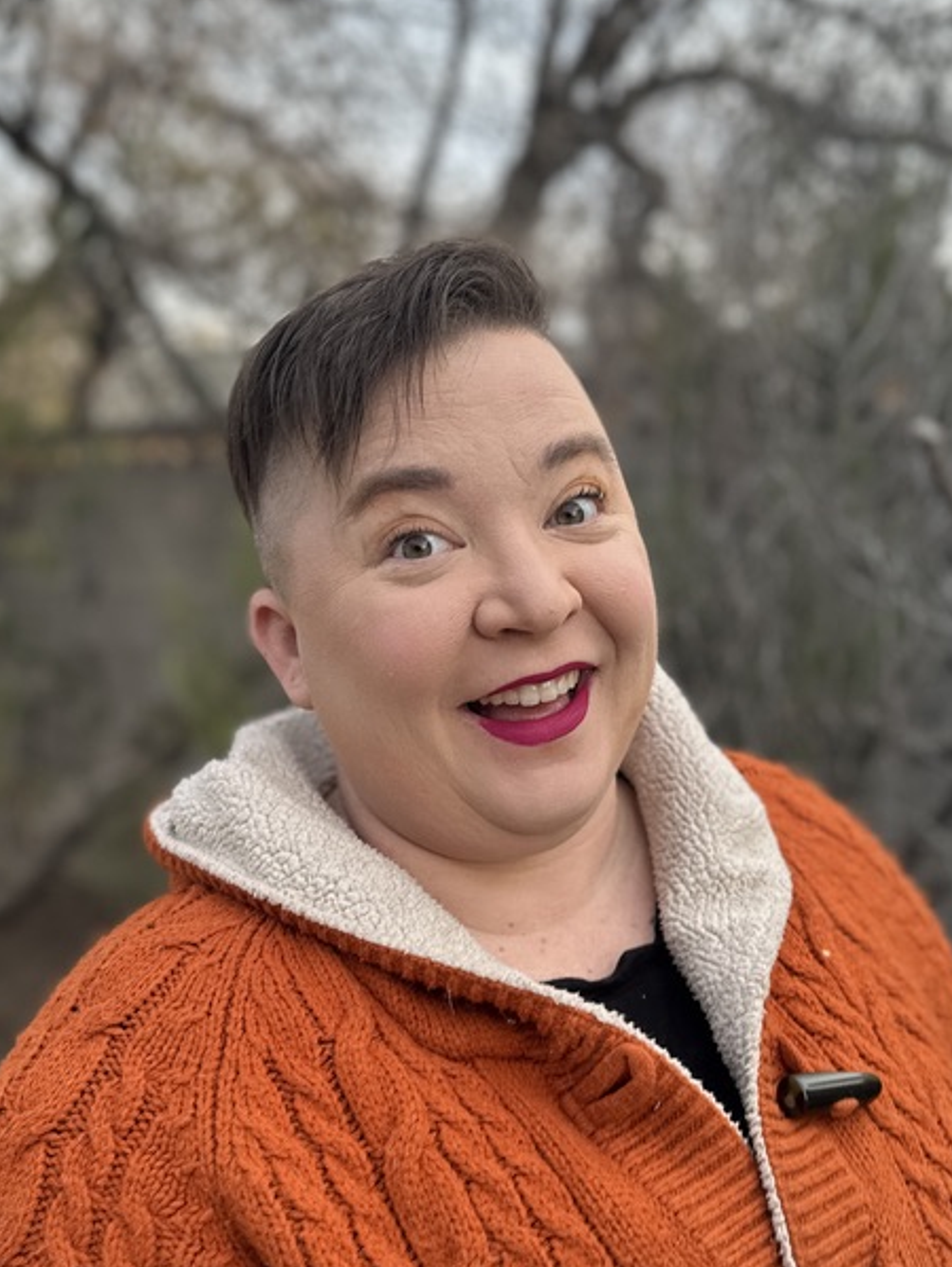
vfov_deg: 45.6
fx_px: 1502
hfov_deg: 35.1
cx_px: 533
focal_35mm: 41
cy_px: 730
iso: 64
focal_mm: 6.86
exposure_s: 1/138
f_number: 1.78
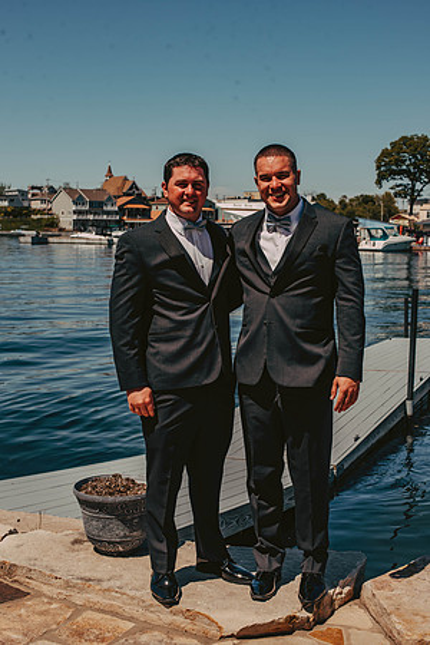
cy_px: 322
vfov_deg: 39.6
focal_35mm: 50
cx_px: 215
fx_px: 896
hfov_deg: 27.0
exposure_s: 1/500
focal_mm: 50
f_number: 7.1
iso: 125
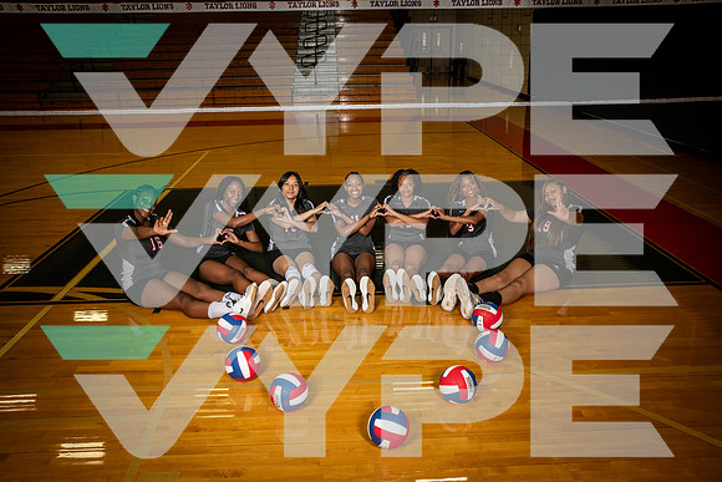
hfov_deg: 58.7
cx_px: 361
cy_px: 241
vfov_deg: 41.1
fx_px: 642
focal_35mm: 32
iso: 800
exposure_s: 1/250
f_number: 7.1
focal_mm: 32
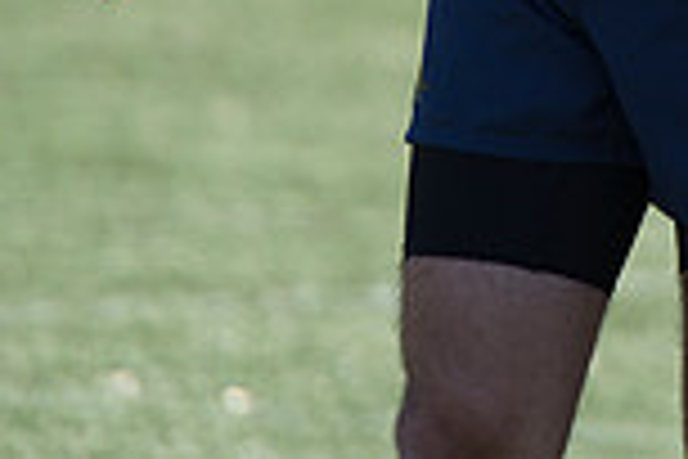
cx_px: 648
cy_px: -407
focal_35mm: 1023
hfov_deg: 2.0
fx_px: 19549
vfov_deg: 1.3
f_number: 4
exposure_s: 1/640
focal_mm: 270
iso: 250
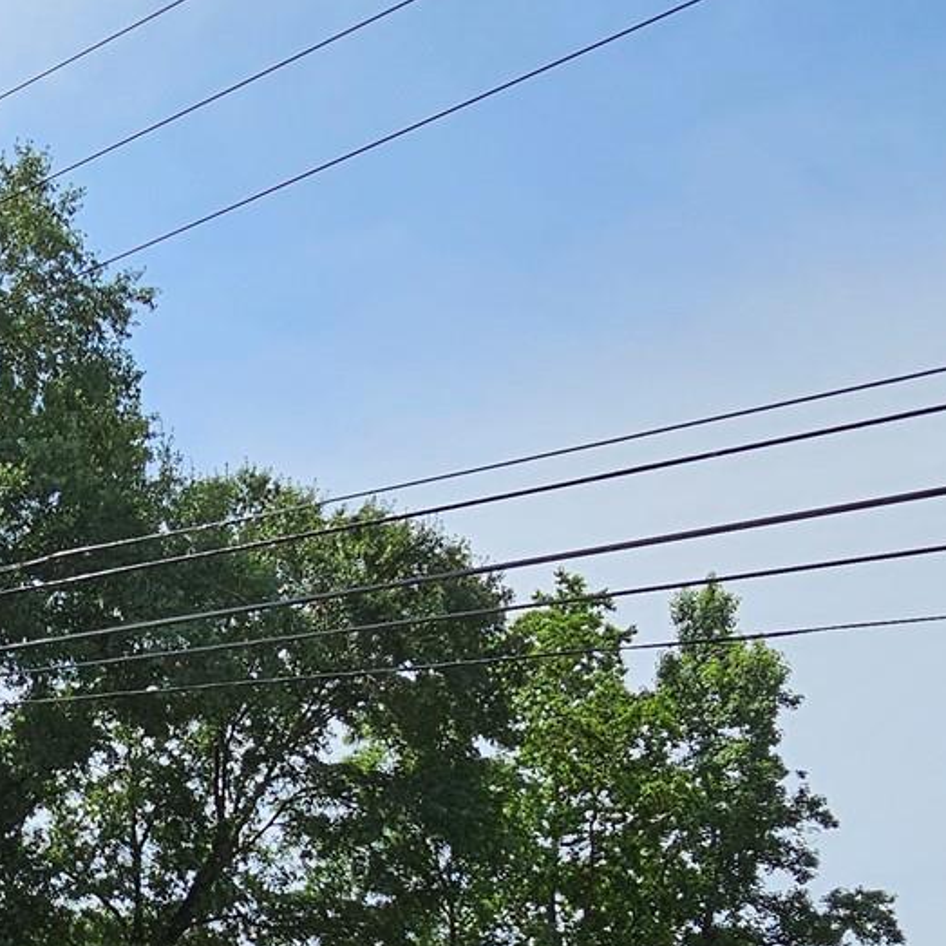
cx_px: -42
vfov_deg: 35.0
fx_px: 1391
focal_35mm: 45
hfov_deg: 33.7
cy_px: 881
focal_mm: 2.2
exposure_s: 1/3840
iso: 50
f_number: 2.2
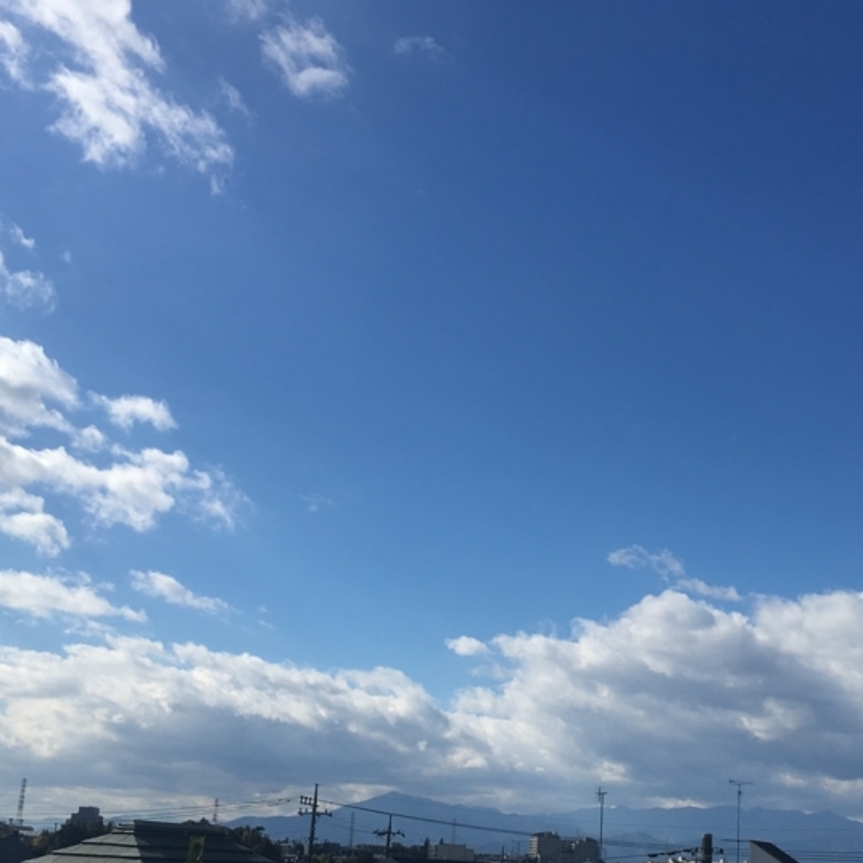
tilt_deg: +12.2
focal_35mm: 49
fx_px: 1382
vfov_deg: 34.5
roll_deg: -3.3
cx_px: 509
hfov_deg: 34.6
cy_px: 546
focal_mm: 4.15
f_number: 2.2
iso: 25
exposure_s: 1/3663
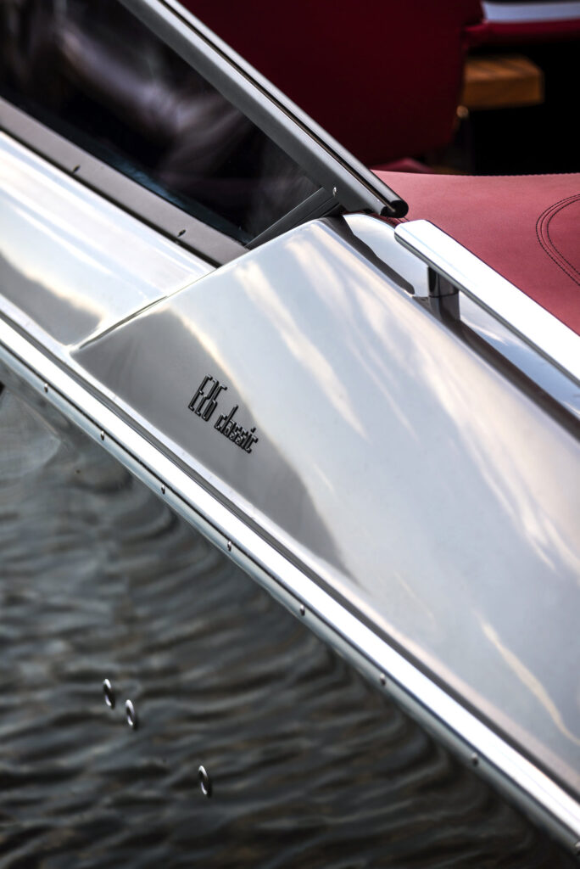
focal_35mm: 175
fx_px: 4223
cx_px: 290
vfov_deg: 11.7
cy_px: 434
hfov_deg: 7.9
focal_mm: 175
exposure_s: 1/400
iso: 320
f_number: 5.6
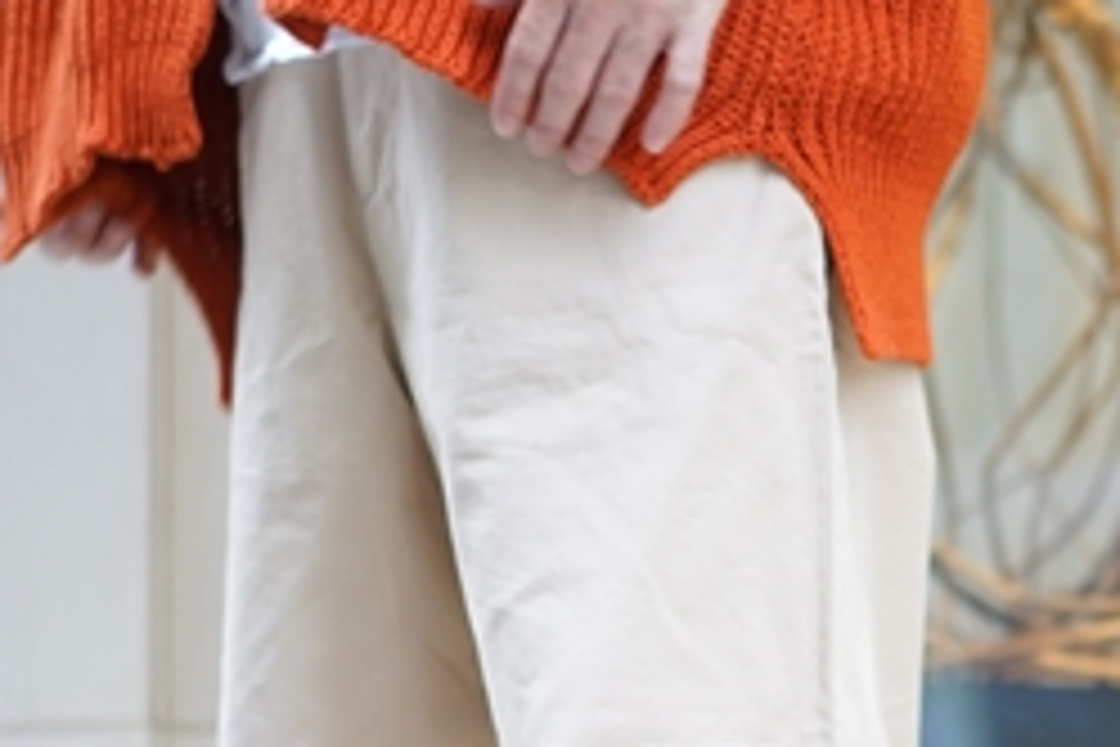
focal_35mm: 177
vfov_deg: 7.7
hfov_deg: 11.5
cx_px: 1174
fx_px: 5506
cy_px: 821
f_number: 1.8
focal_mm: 55
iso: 160
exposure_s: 1/60
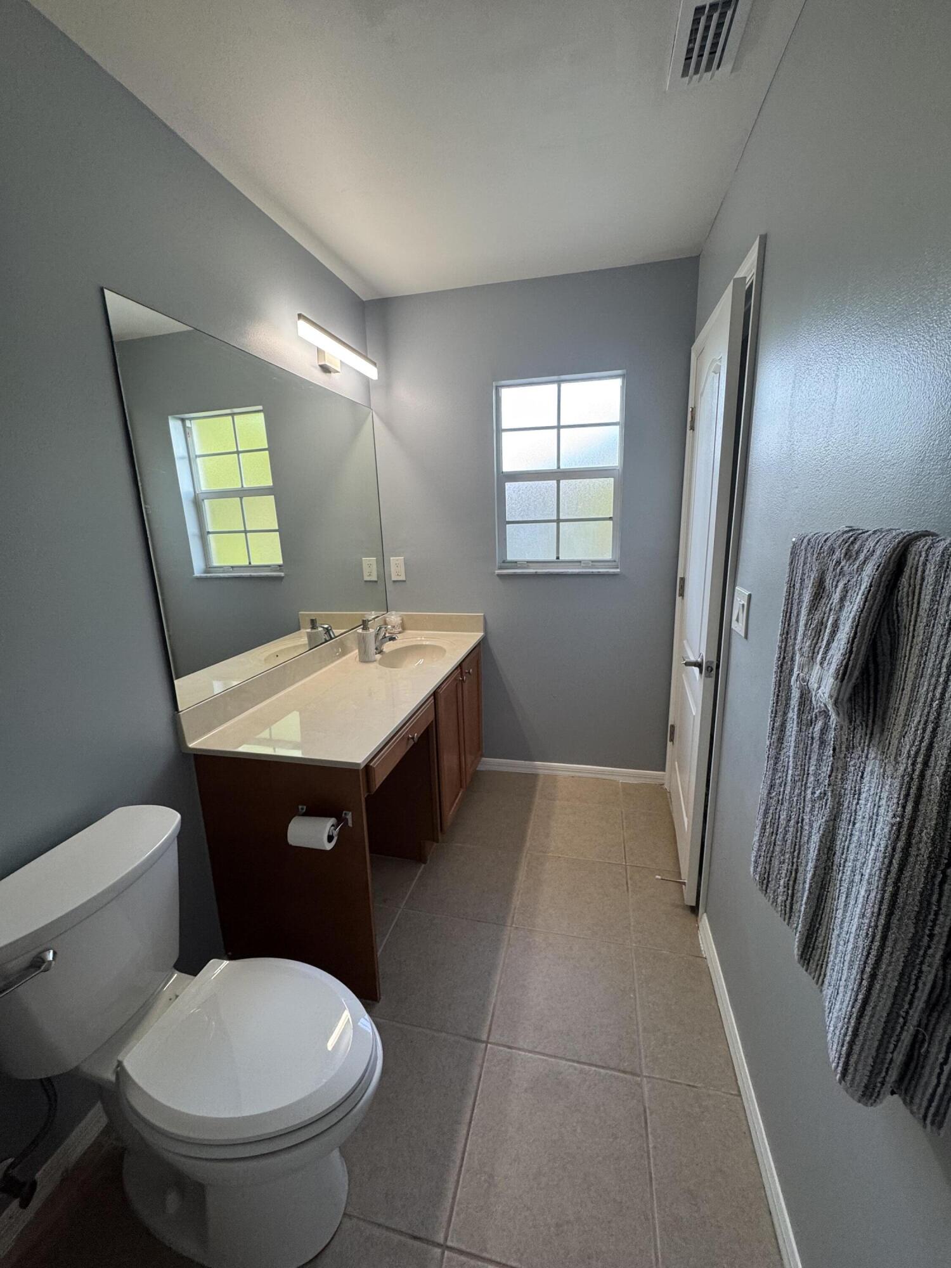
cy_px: 634
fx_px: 513
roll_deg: +2.4
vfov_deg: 102.1
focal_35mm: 14
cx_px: 476
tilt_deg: -13.0
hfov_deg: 85.7
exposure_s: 1/120
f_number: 2.2
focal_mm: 2.22
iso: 160
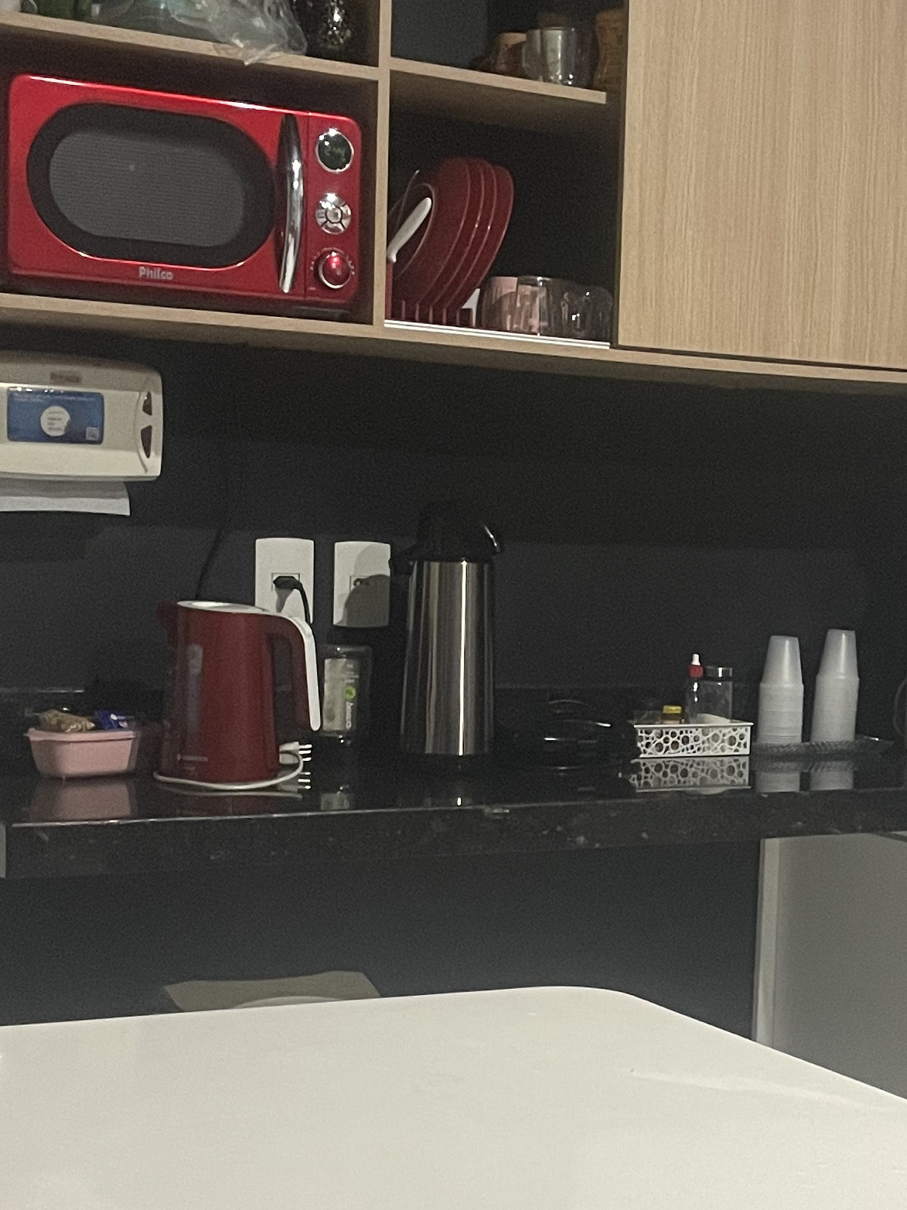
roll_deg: -2.8
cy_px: 677
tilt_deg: -5.0
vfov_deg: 29.0
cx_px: 759
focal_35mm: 67
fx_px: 2342
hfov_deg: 21.6
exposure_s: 1/40
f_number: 1.6
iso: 400
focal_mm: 4.2
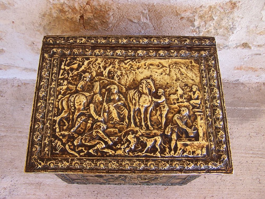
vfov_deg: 37.7
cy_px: 100
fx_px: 291
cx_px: 132
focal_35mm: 38
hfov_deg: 49.0
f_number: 2.8
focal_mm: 6.3
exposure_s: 1/30
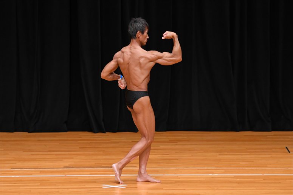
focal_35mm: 285
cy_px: 98
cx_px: 146
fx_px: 2318
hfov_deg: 7.2
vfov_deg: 4.8
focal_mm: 190
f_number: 5.6
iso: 3200
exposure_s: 1/400
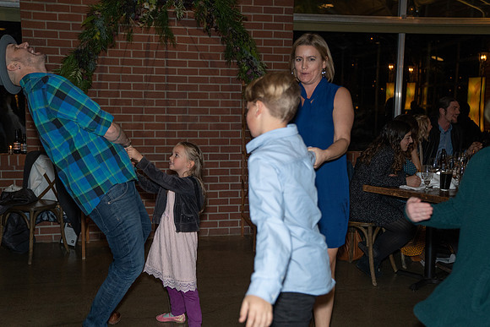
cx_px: 245
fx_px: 558
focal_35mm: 41
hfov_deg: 47.4
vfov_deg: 32.6
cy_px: 164
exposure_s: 1/250
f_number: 2.8
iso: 2500
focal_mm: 41
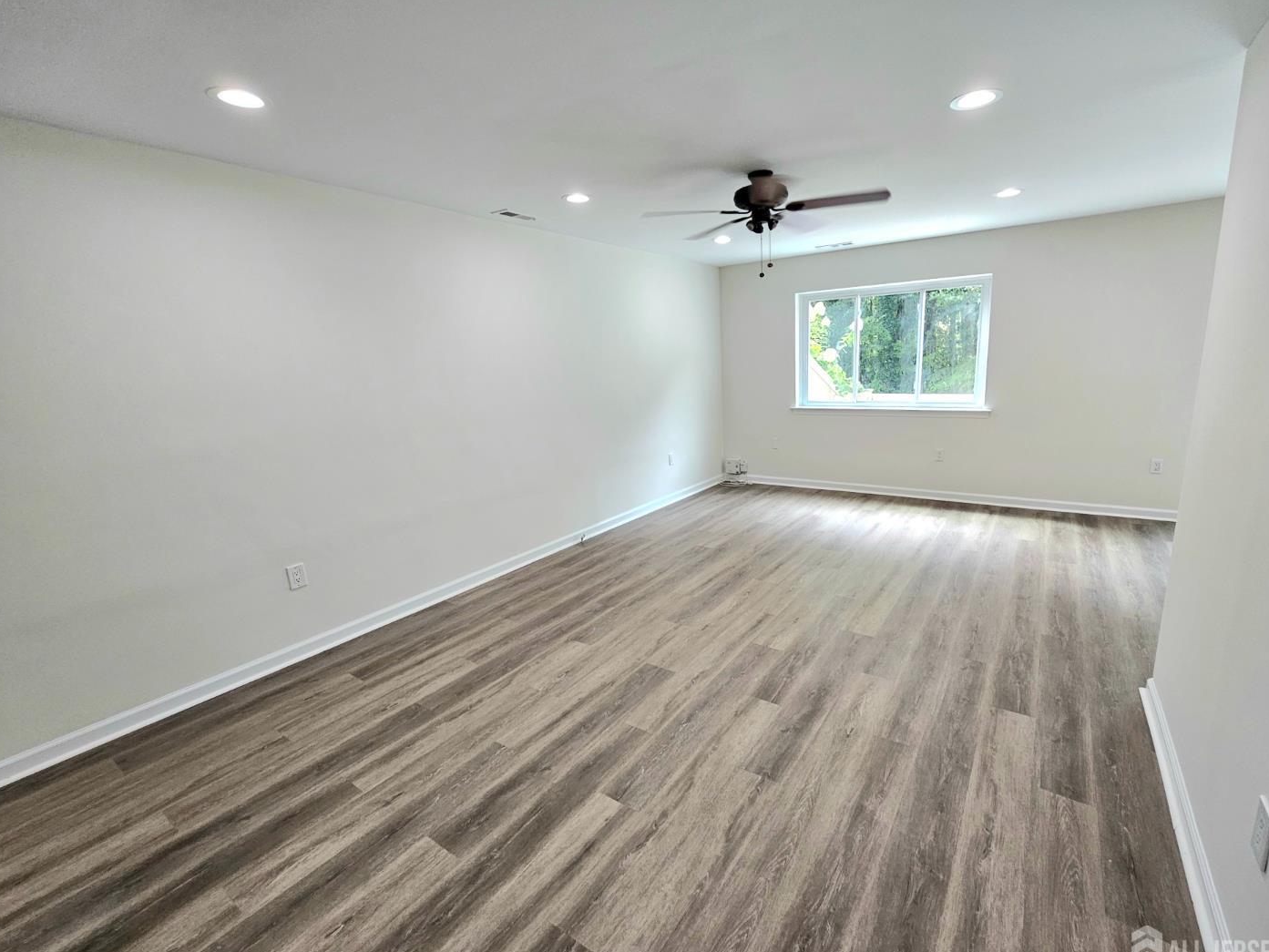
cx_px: 673
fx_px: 513
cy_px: 480
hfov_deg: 101.9
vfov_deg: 85.7
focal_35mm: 14
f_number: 2.2
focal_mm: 2.2
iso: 80
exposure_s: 1/60.2
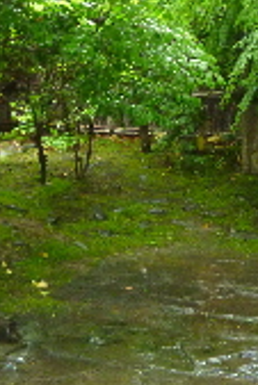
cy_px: 15
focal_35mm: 89
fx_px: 955
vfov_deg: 22.1
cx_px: 285
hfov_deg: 15.0
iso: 500
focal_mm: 5.2
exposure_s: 1/60
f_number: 2.7
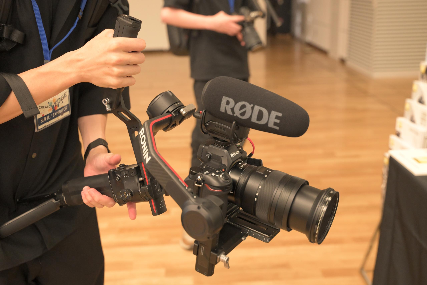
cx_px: 214
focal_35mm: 42
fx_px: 498
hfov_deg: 46.4
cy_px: 142
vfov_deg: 31.9
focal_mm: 42
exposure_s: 1/200
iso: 5000
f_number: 4
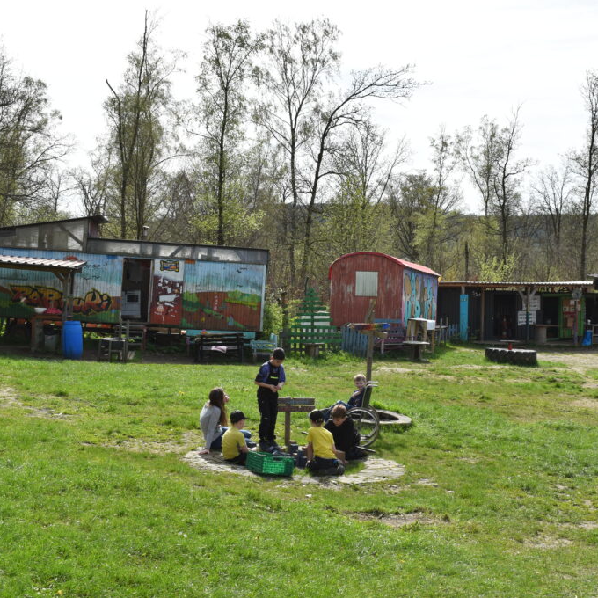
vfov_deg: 30.7
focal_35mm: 56
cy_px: 299
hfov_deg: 30.7
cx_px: 347
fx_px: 1087
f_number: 9
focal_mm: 29
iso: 100
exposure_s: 1/320
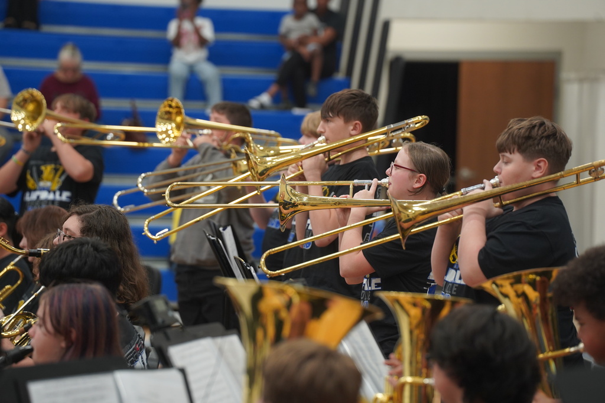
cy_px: 202
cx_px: 302
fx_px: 3025
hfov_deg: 11.4
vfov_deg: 7.6
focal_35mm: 180
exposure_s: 1/200
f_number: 4
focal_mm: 180
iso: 1600
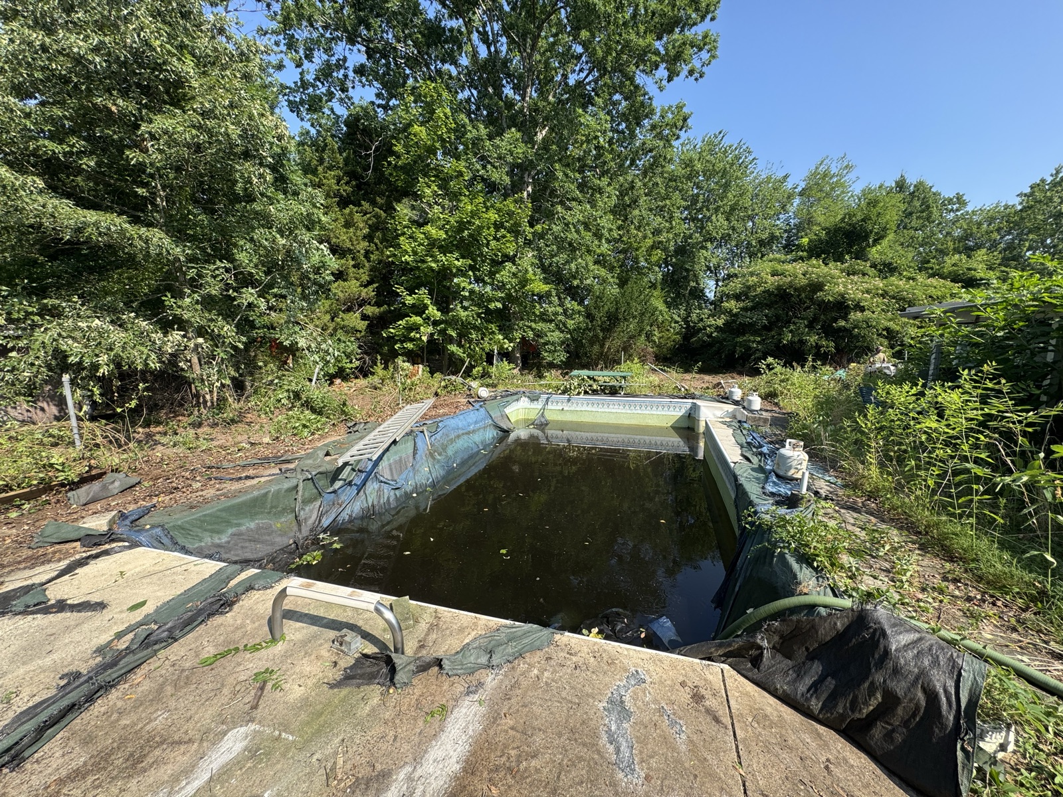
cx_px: 532
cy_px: 398
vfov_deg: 85.7
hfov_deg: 102.1
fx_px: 430
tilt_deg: -8.5
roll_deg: +0.1
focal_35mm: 14
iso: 40
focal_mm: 2.22
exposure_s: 1/641
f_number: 2.2
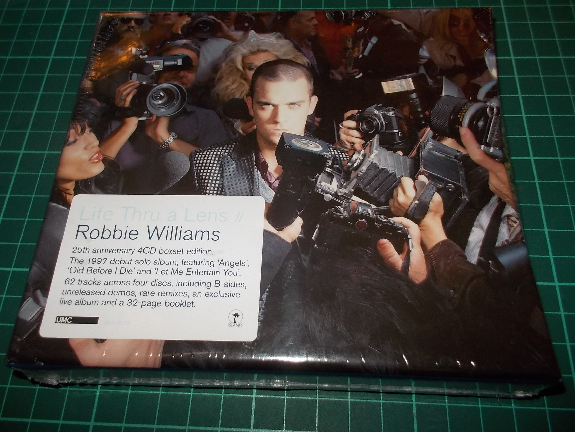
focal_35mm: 29
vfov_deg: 48.2
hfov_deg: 61.7
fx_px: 482
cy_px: 216
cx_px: 288
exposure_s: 1/30
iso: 200
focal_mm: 4.1
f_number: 3.3
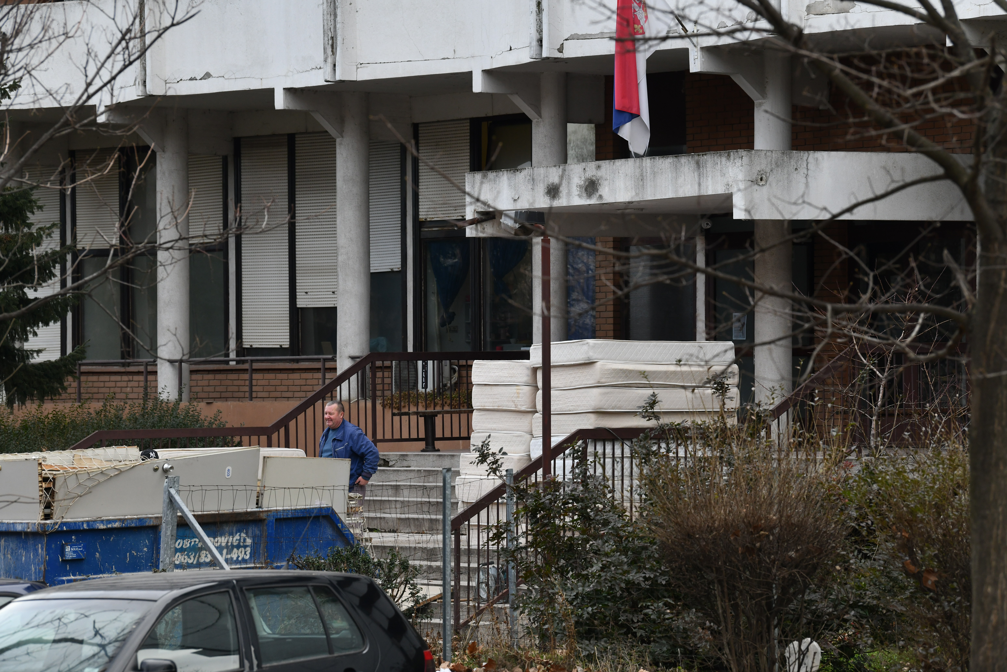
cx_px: 504
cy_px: 336
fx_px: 4335
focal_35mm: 155
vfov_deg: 8.9
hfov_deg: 13.2
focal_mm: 155
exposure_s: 1/1250
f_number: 5
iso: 640
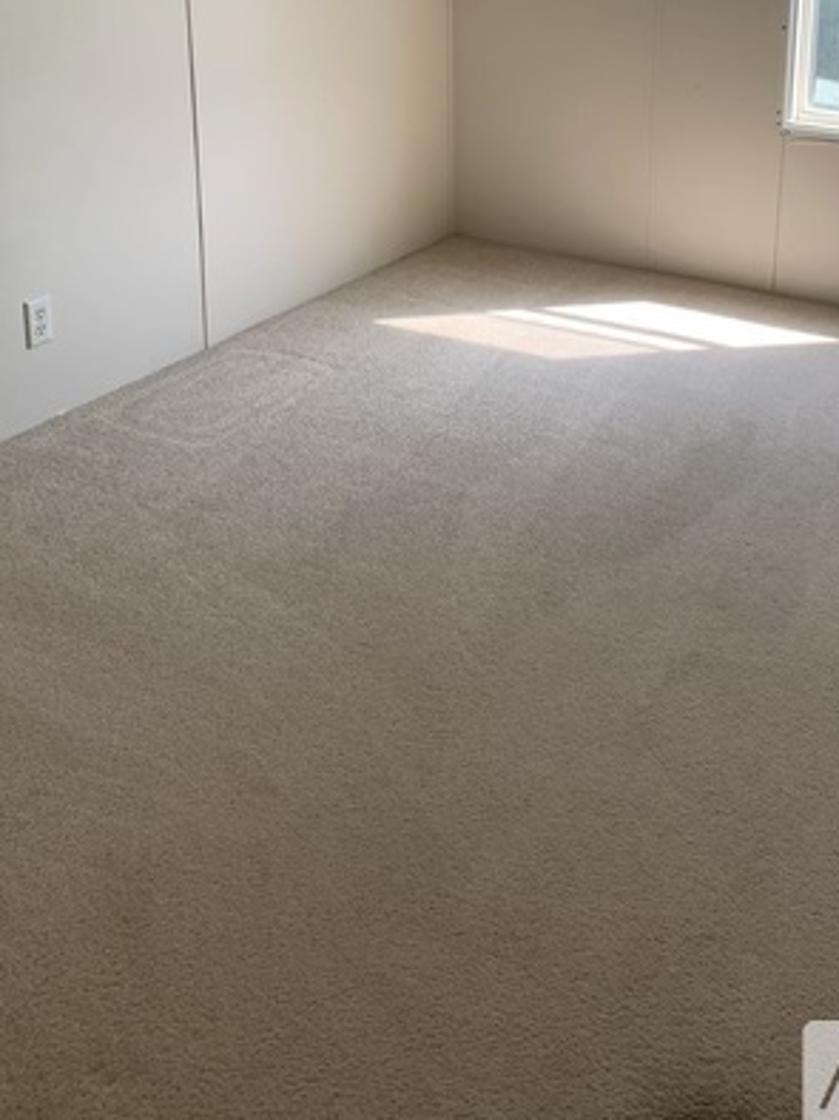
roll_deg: +0.0
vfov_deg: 40.7
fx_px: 1423
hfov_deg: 32.6
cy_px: 186
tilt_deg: -13.8
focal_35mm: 44
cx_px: 552
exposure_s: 1/184
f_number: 1.8
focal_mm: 4.25
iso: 25
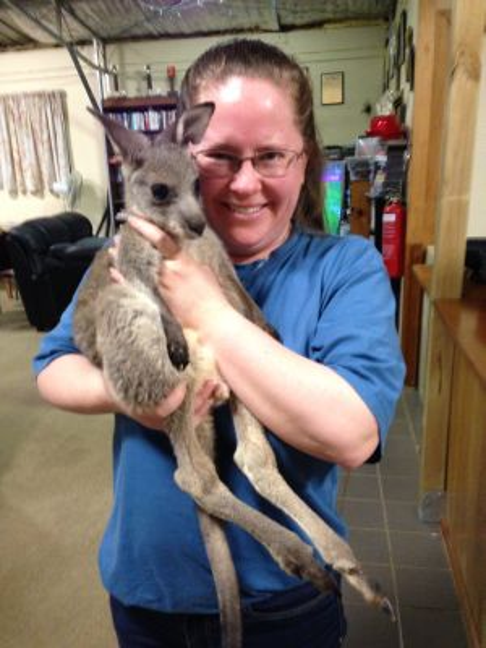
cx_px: 243
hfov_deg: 42.9
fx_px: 618
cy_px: 324
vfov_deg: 55.4
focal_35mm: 33
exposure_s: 1/20
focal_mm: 4.13
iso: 400
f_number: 2.4
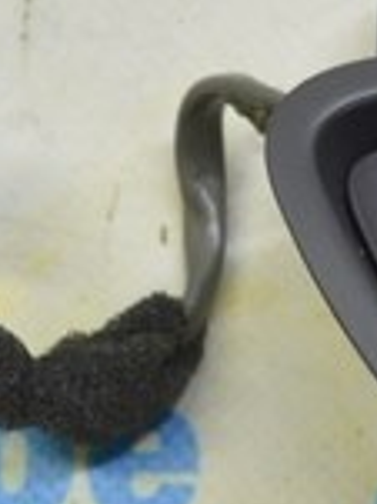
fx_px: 2850
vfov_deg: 10.1
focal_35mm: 196
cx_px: 547
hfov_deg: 7.5
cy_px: 332
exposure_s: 1/20
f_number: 5.6
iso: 400
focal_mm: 20
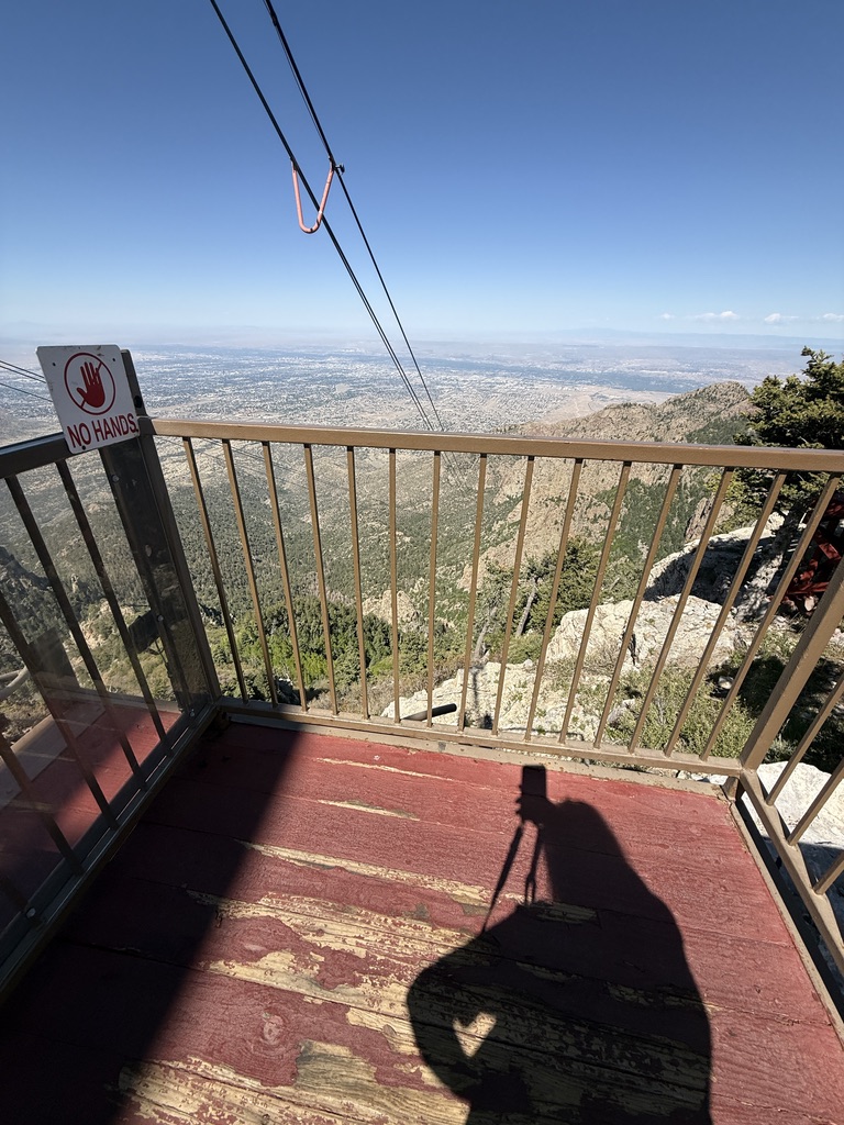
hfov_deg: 85.7
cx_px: 422
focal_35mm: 14
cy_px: 562
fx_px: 455
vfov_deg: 102.1
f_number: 2.2
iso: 50
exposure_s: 1/2237
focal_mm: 2.22
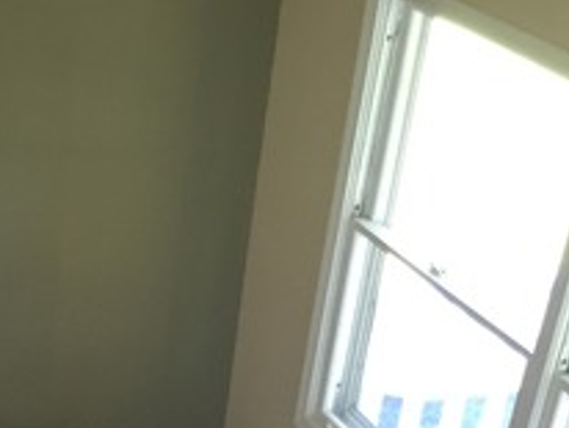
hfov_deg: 20.7
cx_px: -52
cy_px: 613
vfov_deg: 15.4
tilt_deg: -34.9
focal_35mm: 90
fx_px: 1481
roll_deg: -0.7
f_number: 2.2
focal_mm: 4.15
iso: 40
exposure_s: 1/30
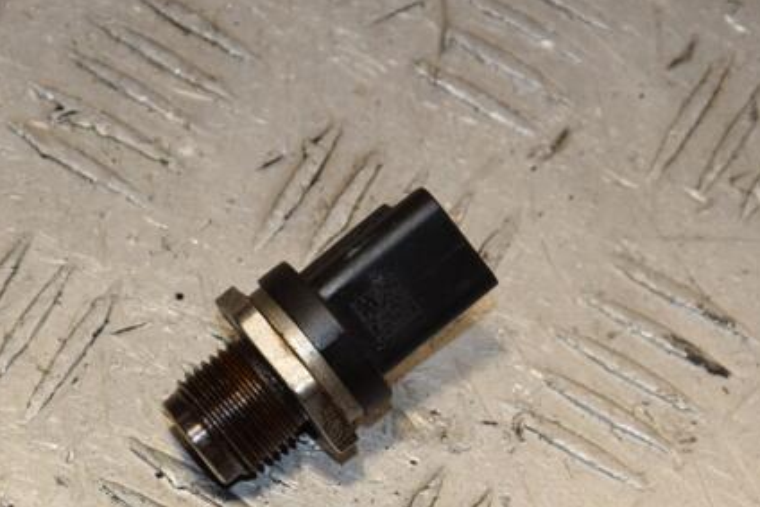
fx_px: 4703
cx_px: 290
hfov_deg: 9.2
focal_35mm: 223
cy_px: 351
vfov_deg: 6.2
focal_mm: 105
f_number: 9
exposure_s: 1/200
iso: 800
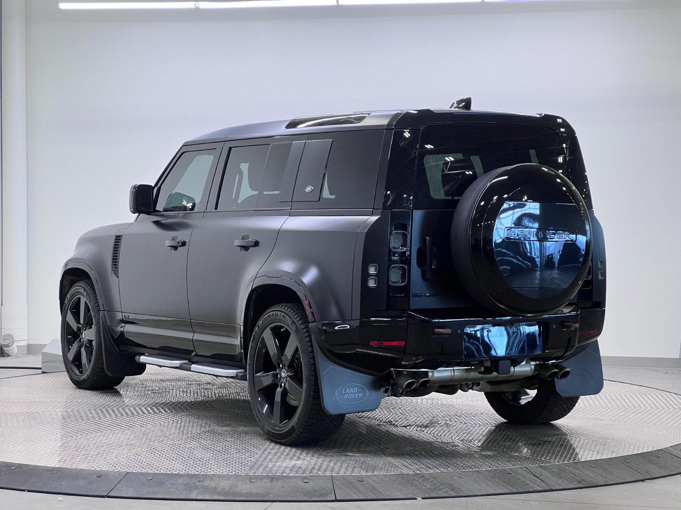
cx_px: 340
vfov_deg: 19.1
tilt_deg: -1.0
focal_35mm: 77
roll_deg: -0.2
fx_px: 1515
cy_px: 255
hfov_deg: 25.3
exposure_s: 1/120
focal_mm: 9
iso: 160
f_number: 2.8
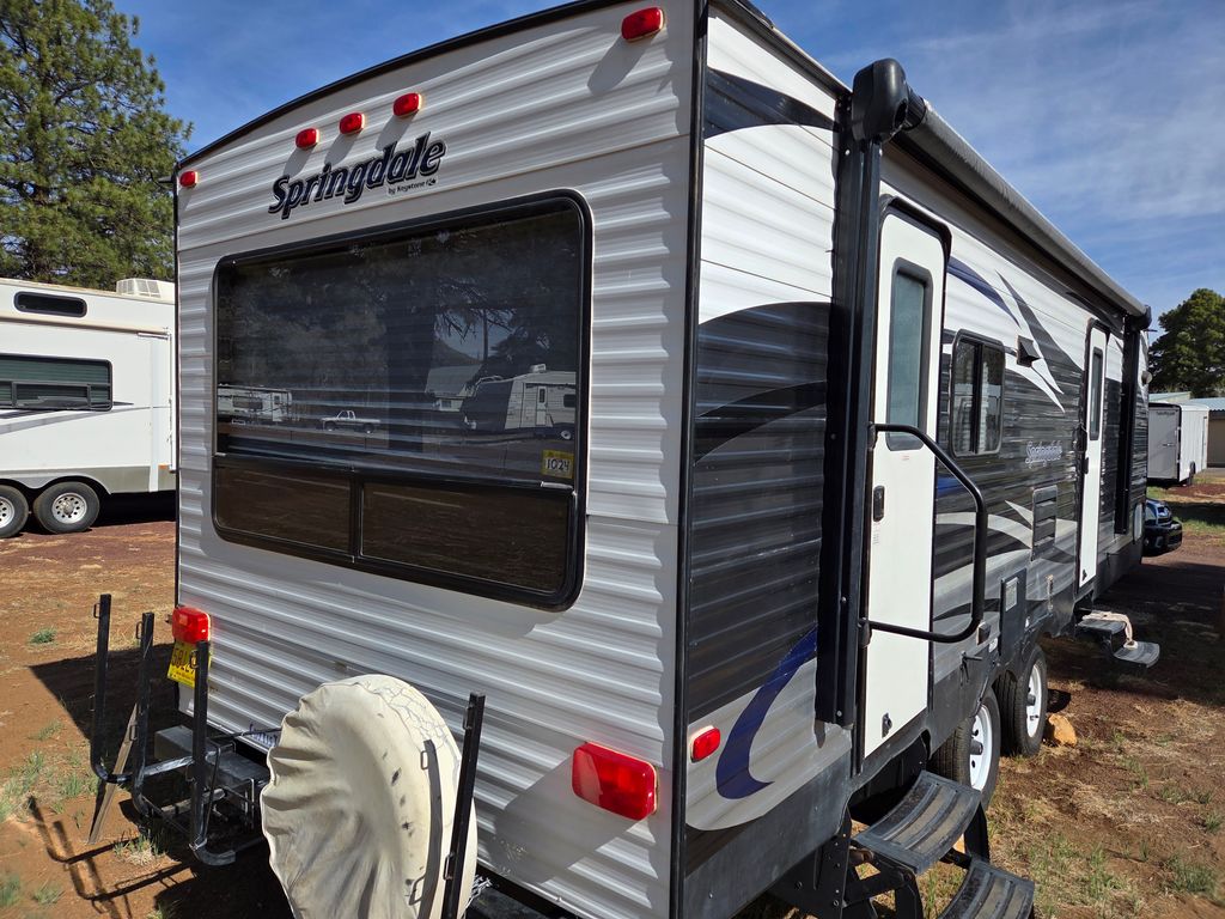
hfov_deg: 73.9
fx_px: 814
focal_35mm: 23
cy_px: 460
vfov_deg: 58.9
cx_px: 612
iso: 80
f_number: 1.8
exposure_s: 1/6412
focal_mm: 5.4
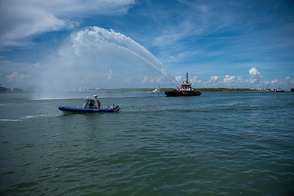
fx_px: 196
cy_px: 98
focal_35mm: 24
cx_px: 147
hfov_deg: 73.7
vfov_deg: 53.2
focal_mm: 16
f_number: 4
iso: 160
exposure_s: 1/3800
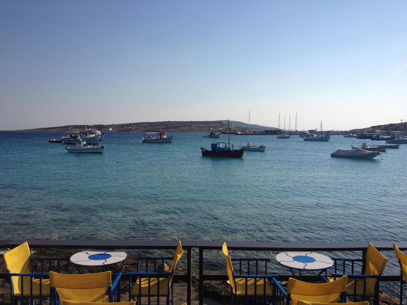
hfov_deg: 52.6
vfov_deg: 40.7
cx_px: 204
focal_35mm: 35
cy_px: 152
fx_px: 412
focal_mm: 4.28
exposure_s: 1/3690
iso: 50
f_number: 2.4
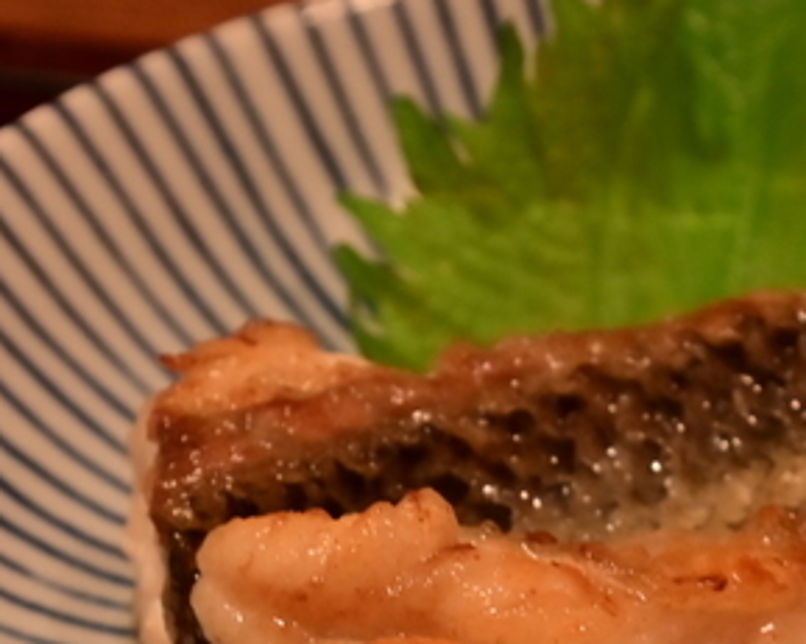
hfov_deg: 16.3
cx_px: 641
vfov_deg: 12.6
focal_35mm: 117
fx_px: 2790
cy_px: 944
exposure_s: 1/5
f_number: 6.3
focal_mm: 30
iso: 640
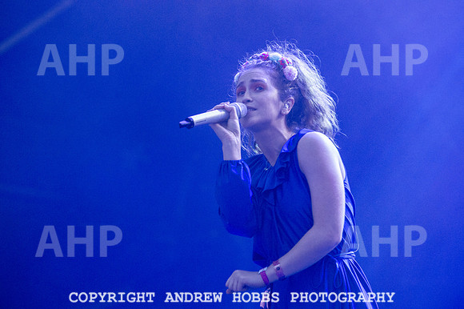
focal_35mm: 185
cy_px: 154
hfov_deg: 11.1
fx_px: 2383
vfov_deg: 7.4
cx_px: 232
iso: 6400
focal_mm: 185
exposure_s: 1/125
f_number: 4.5
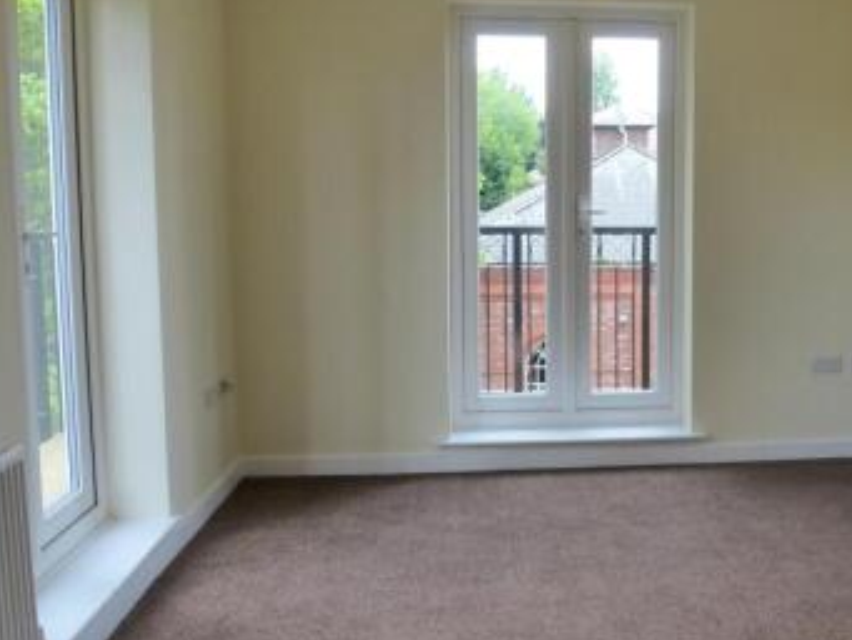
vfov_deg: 35.1
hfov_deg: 44.2
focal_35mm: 41
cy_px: 279
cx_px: 646
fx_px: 1009
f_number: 3.3
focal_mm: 4.3
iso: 320
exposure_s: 1/100
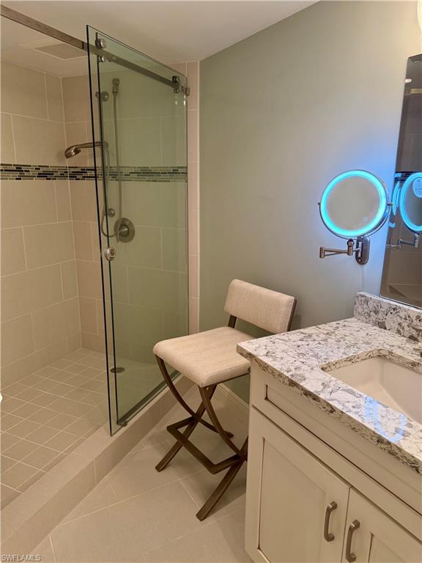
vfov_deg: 71.6
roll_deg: -0.2
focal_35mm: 24
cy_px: 282
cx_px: 211
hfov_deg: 56.8
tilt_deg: -13.5
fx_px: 390
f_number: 1.78
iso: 200
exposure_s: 1/135
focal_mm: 6.76
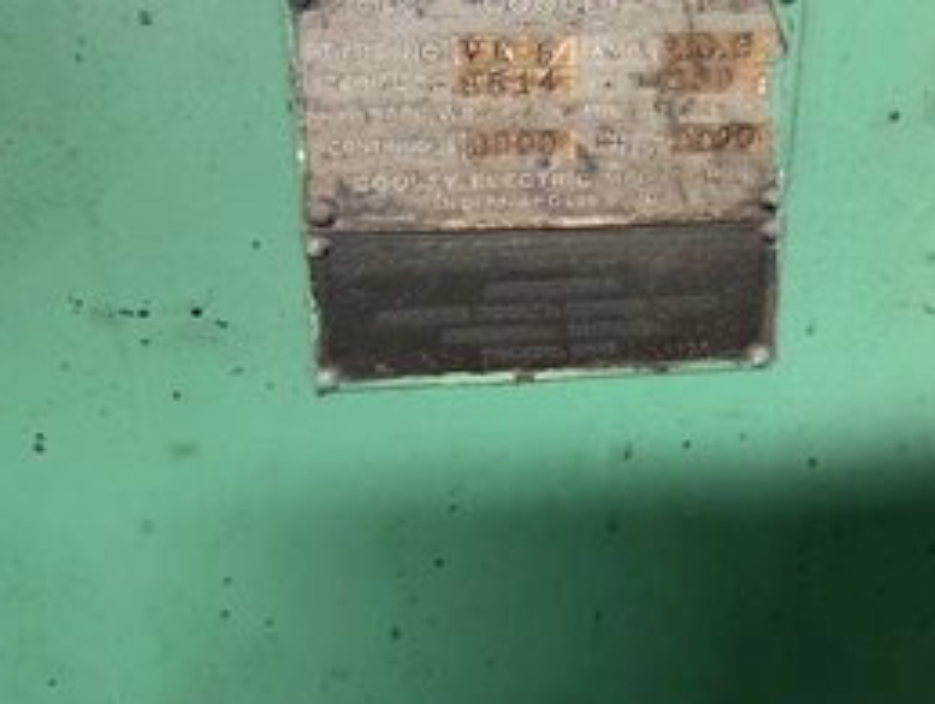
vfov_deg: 38.4
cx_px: 596
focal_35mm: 37
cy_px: 253
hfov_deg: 49.5
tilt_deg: -23.5
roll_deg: -1.6
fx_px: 1001
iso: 640
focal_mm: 6.76
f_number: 1.78
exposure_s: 1/40
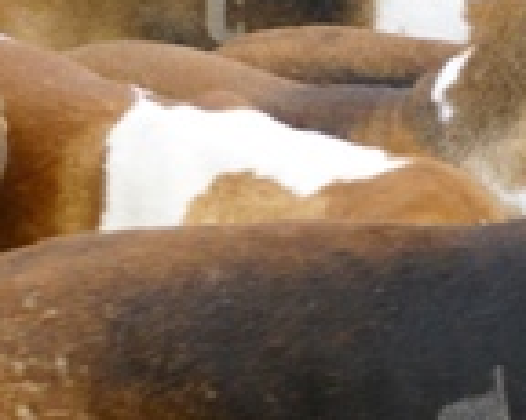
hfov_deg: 10.5
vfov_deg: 8.4
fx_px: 2831
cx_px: 584
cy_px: 478
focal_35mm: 182
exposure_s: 1/200
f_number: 4.3
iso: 100
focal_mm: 10.7
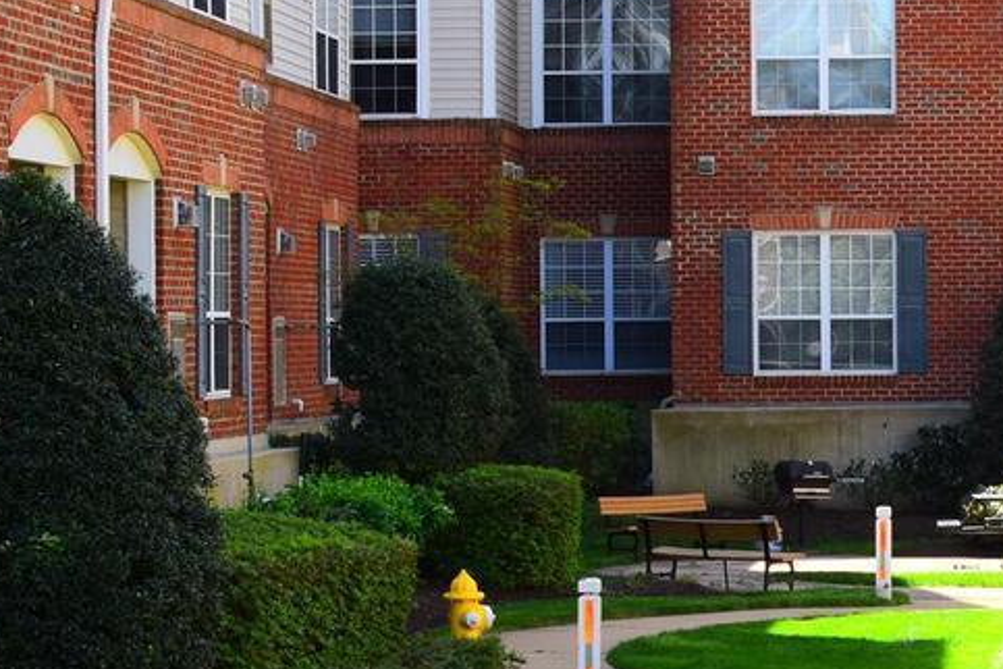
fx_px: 4360
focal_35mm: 156
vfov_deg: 8.7
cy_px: 551
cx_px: 966
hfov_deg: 13.0
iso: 100
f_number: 7.1
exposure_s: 1/200
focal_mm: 35
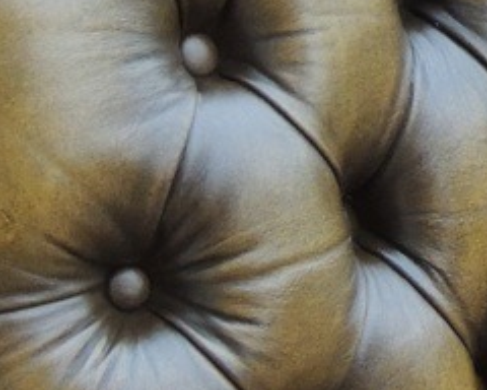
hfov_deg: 6.5
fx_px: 4209
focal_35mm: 292
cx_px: 726
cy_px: -134
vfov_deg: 5.3
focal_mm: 12.4
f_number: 3.9
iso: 640
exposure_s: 1/200
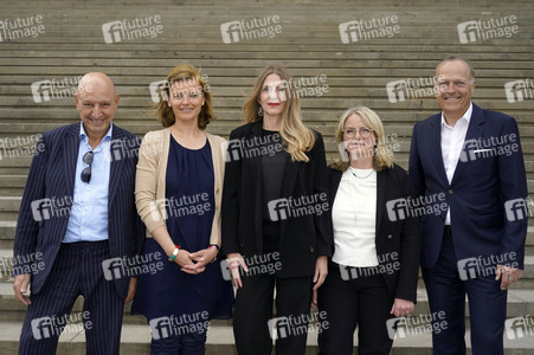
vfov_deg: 36.8
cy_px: 178
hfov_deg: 53.2
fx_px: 534
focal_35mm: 36
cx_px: 267
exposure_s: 1/200
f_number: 5.6
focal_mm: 36
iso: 100
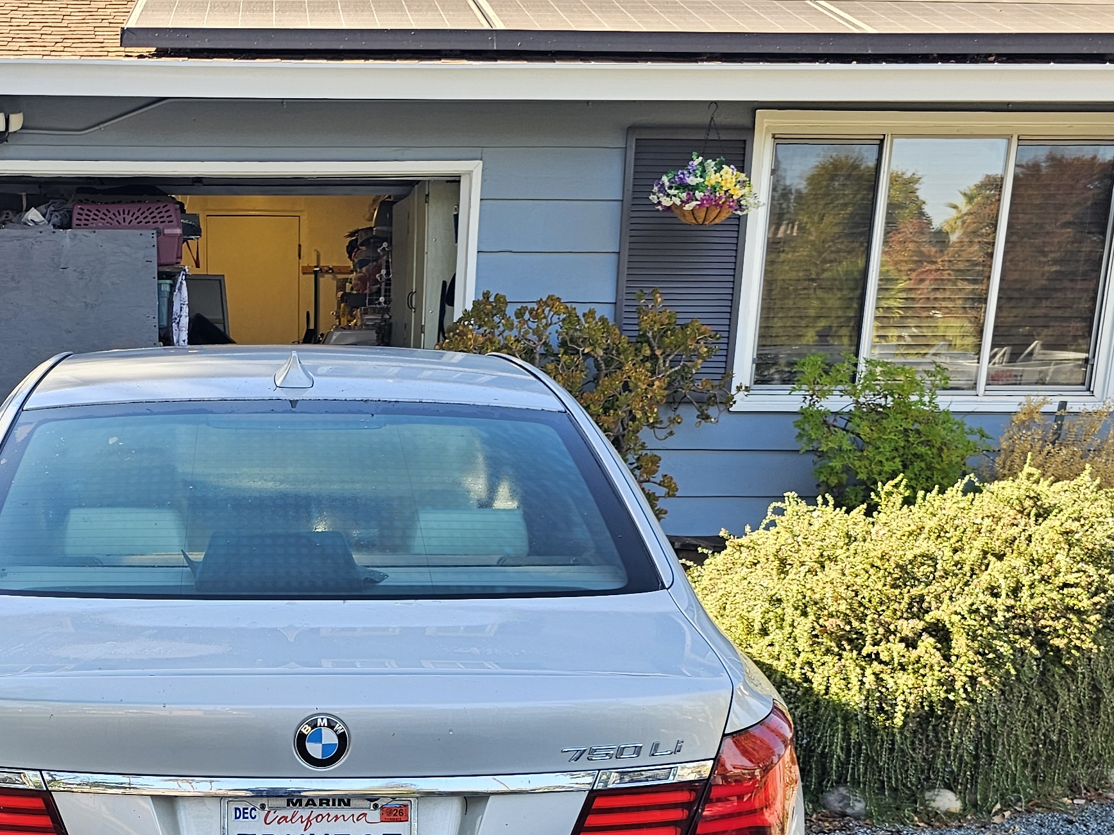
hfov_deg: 35.1
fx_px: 1706
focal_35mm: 53
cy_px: 920
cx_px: 236
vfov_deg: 25.5
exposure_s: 1/180
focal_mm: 6.3
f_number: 1.7
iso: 32
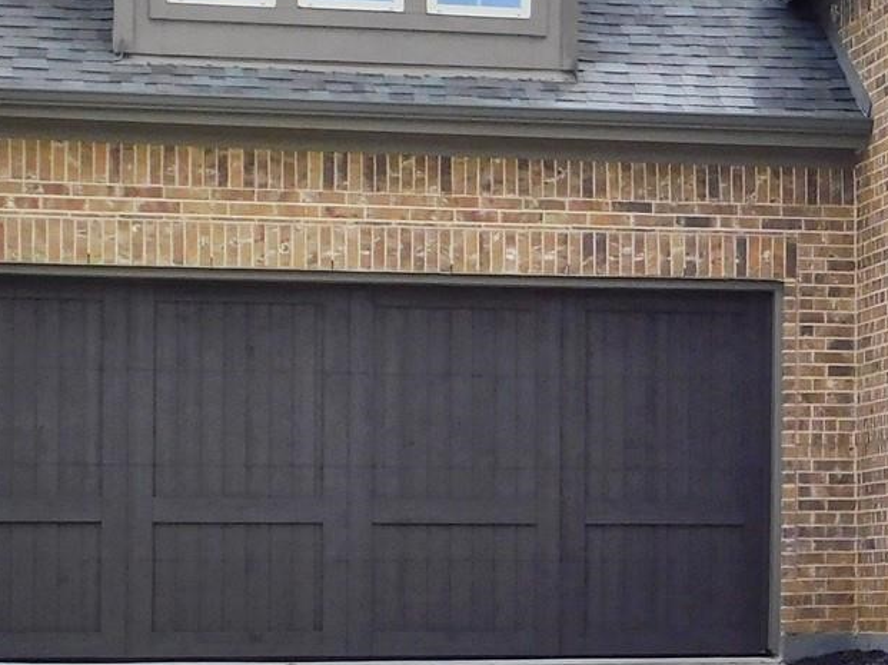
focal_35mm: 132
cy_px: 174
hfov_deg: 14.5
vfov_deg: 11.2
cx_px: 1044
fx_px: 3384
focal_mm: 7.1
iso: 125
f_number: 3.6
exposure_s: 1/800
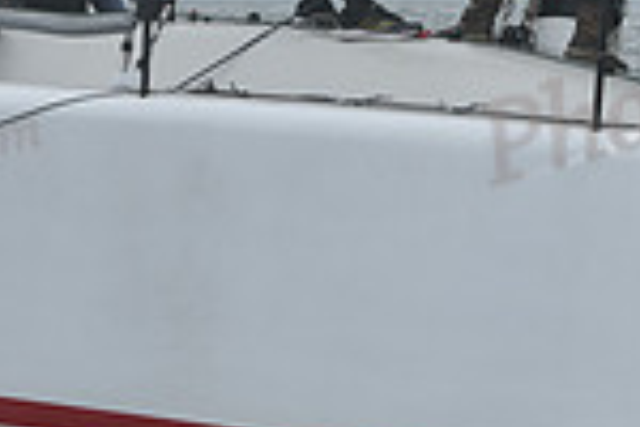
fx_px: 6168
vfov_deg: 4.0
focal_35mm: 347
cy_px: -88
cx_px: 265
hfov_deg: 5.9
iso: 200
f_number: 7.1
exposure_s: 1/800
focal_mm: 90
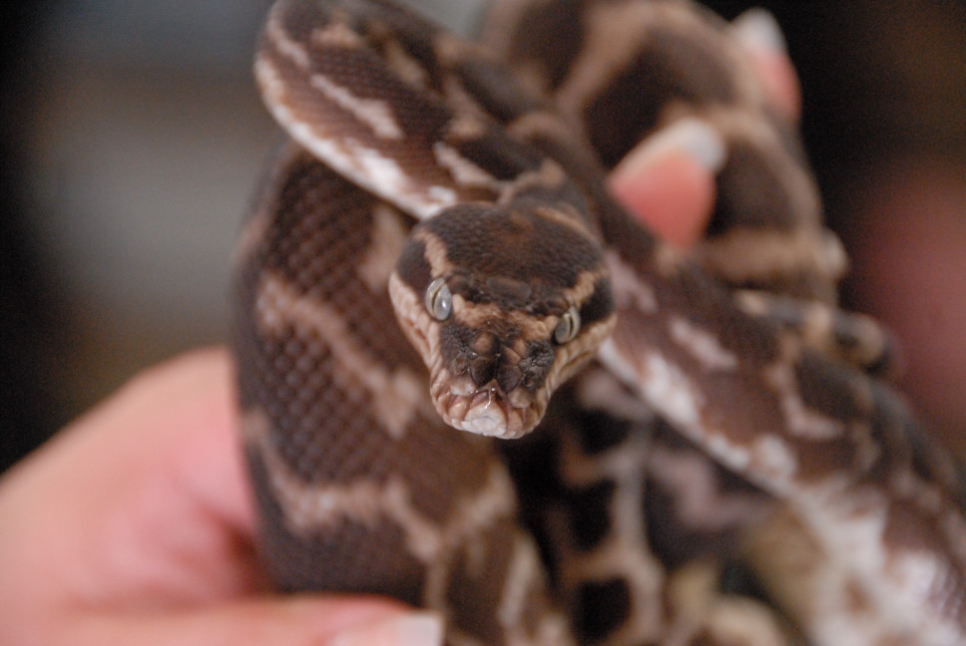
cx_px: 483
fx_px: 8060
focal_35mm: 300
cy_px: 323
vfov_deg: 4.6
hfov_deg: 6.9
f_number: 5.6
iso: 1600
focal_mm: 200
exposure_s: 1/40
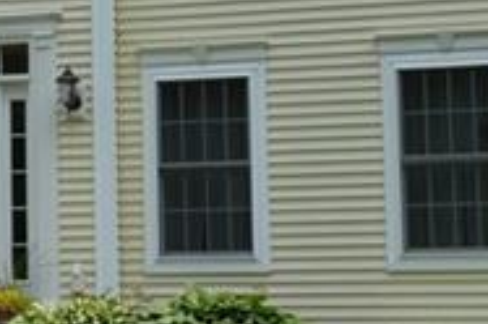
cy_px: -81
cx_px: -201
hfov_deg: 10.6
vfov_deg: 7.2
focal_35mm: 189
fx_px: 2554
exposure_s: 1/100
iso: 100
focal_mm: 23
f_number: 13
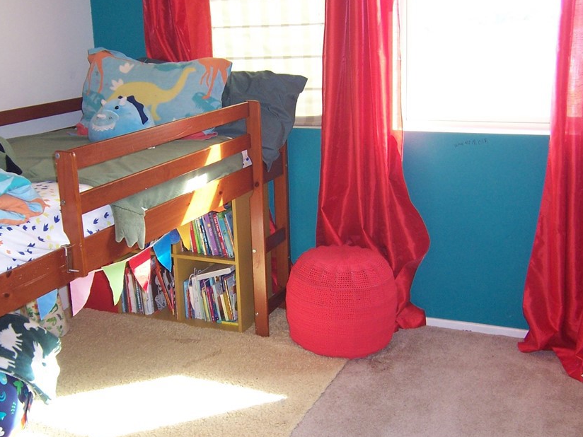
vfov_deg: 35.1
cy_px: 229
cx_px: 236
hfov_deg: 45.5
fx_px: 691
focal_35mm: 41
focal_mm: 5.5
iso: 140
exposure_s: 1/60
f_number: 2.8
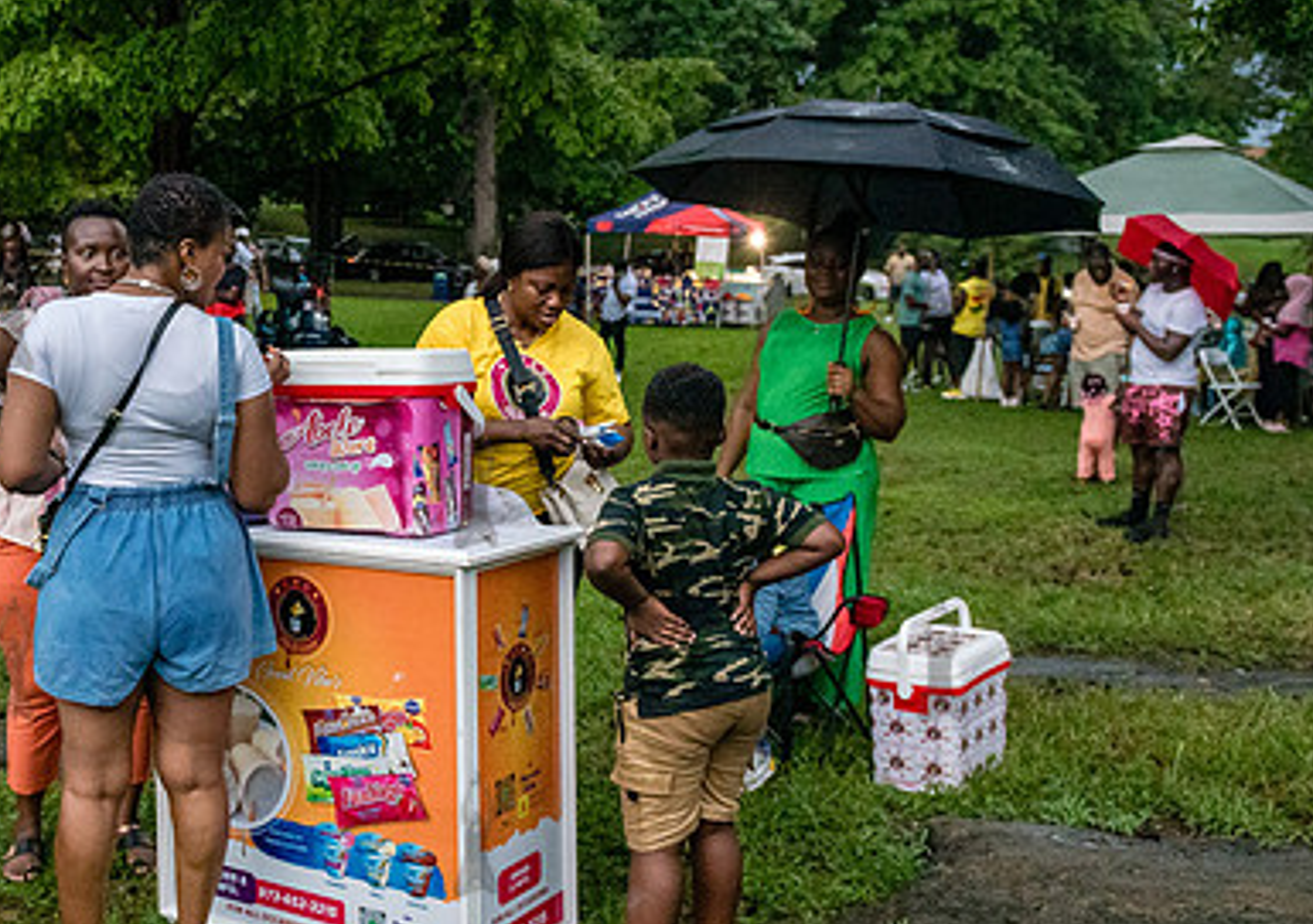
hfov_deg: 44.3
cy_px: 431
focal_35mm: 42
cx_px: 342
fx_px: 1559
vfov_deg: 33.0
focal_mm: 24
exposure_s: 1/400
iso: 4000
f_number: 3.2
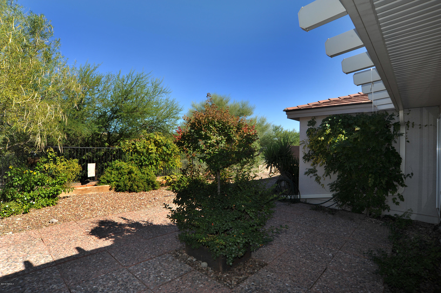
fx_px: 220
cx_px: 220
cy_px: 146
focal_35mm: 18
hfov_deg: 90.0
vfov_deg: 67.3
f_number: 10
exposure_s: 1/320
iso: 320
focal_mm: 18
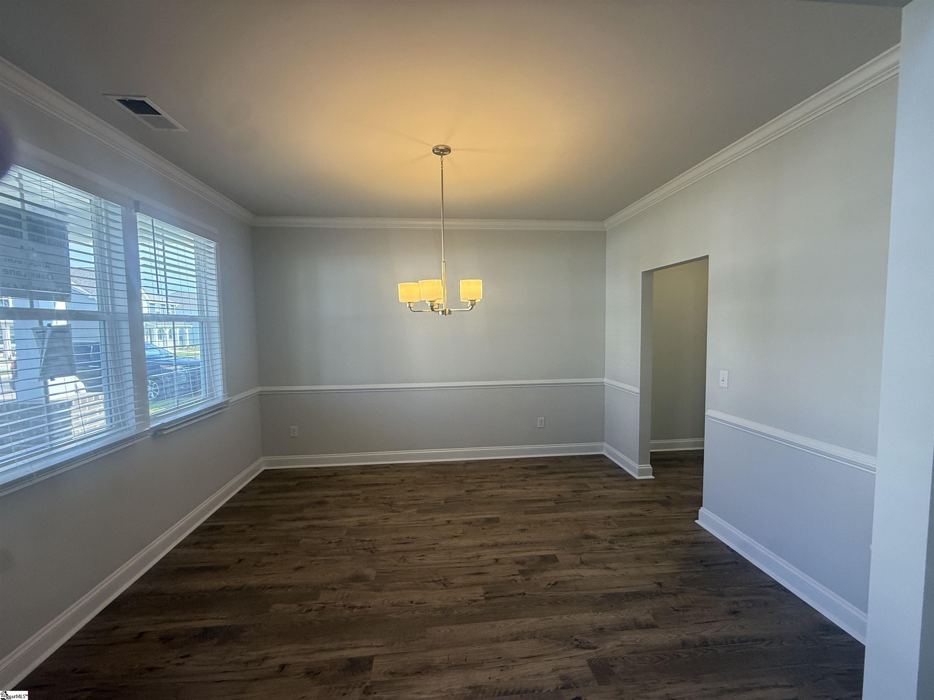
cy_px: 350
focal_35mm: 14
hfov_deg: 102.1
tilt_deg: -3.6
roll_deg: +0.3
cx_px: 467
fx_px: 378
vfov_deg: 85.7
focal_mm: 2.22
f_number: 2.2
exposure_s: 1/120
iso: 125
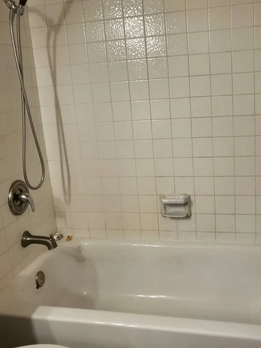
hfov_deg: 41.8
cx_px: 141
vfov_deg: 53.8
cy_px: 153
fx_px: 342
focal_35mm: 34
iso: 160
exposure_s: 1/60
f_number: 1.8
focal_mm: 4.25
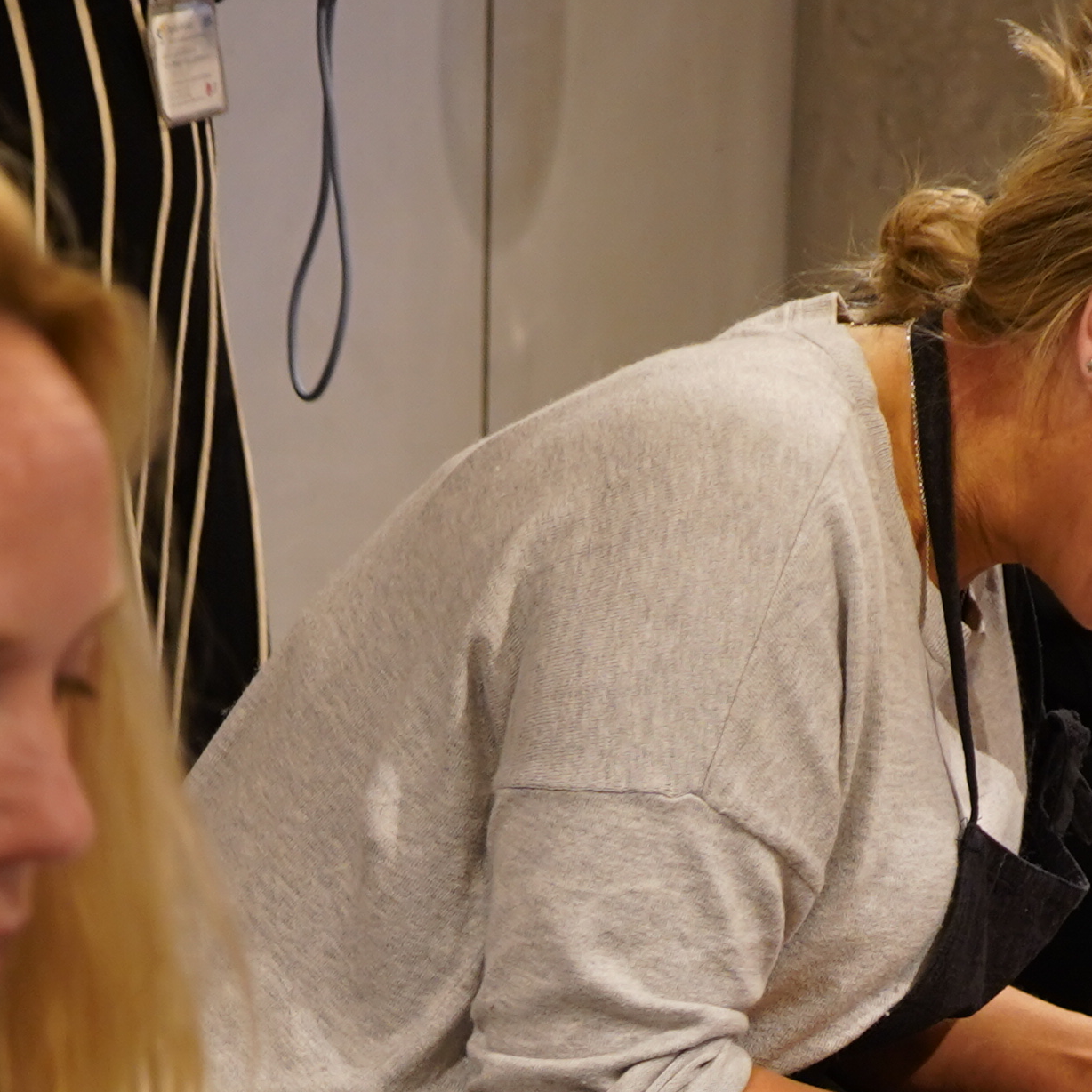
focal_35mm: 137
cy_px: 1575
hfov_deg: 12.7
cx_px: 414
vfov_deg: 12.2
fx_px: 4890
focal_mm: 33
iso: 640
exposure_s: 1/40
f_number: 4
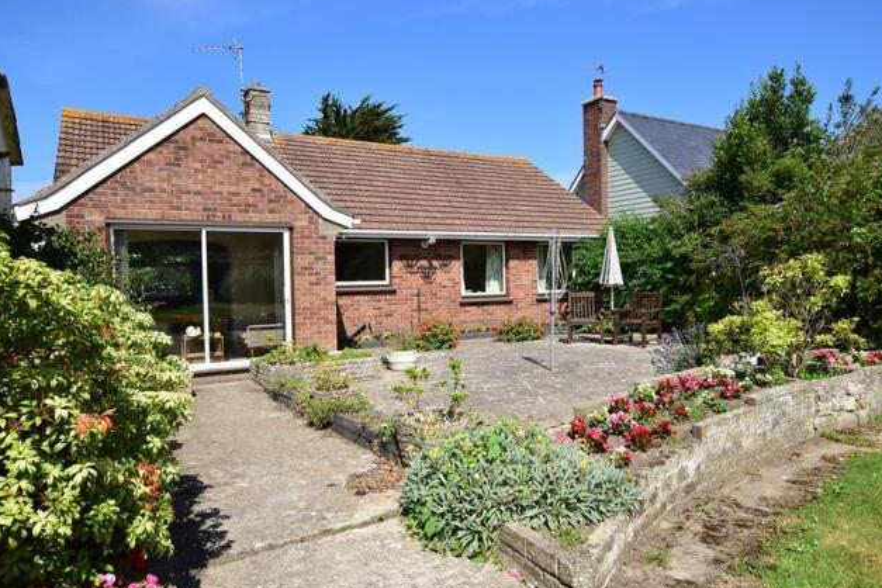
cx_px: 435
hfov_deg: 74.8
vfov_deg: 54.1
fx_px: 576
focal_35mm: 24
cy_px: 295
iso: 200
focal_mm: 15
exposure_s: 1/500
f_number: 11
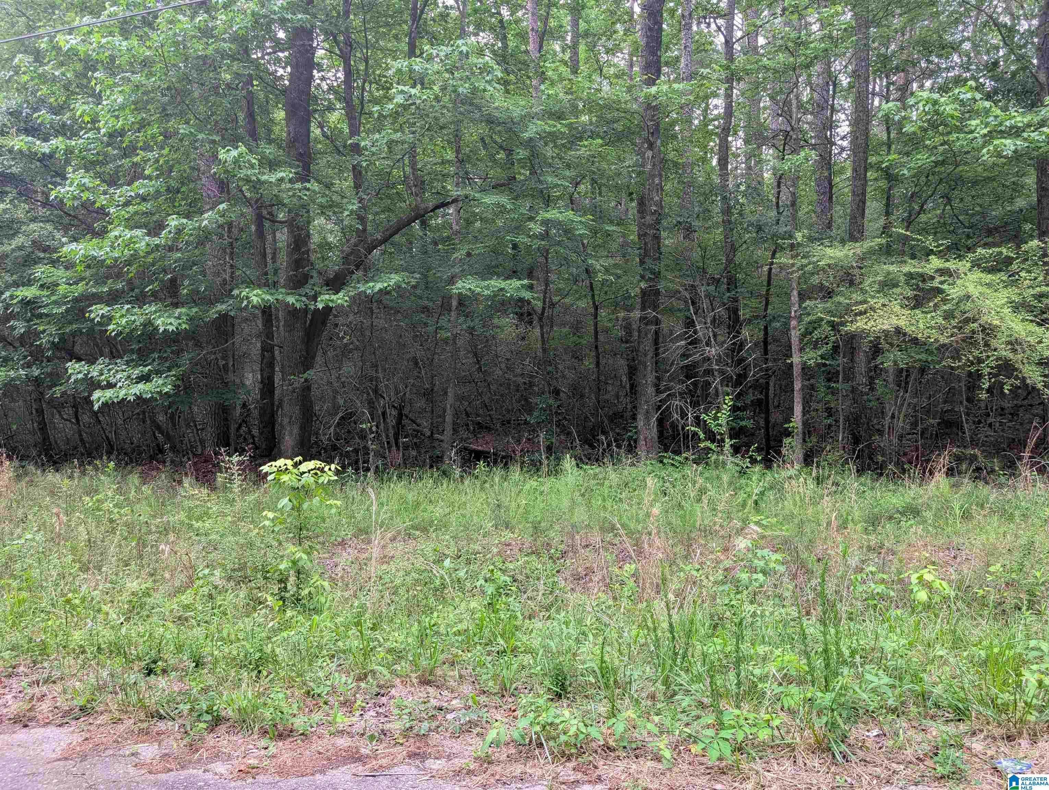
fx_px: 728
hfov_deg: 71.5
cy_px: 395
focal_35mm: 24
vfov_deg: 56.9
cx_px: 524
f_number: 1.68
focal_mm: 6.9
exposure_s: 1/23.8
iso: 222
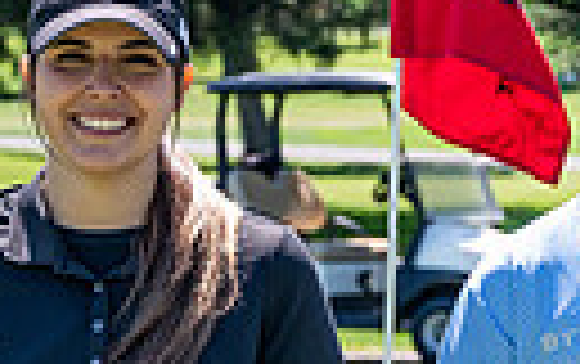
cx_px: 1030
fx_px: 3625
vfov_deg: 5.7
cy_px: 351
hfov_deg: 8.8
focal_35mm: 229
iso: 250
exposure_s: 1/800
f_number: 4
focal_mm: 50
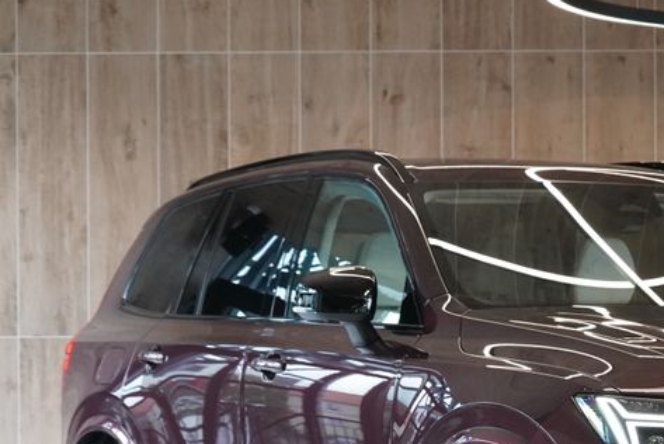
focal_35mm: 145
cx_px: 629
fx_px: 2676
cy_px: 428
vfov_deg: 9.4
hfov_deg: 14.0
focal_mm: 67
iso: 4000
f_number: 5.6
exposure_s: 1/160
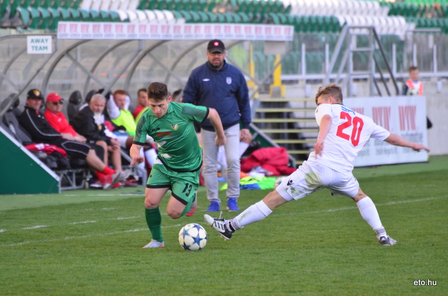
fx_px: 5588
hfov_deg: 4.6
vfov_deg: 3.0
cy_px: 148
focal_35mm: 450
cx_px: 224
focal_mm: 300
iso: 400
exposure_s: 1/250
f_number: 5.6
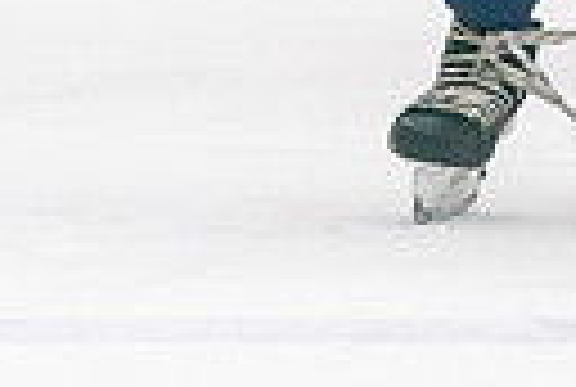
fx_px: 18716
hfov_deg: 1.8
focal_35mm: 1167
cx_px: 864
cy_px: -276
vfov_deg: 1.2
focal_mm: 200
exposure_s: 1/1250
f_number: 2.8
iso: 3200
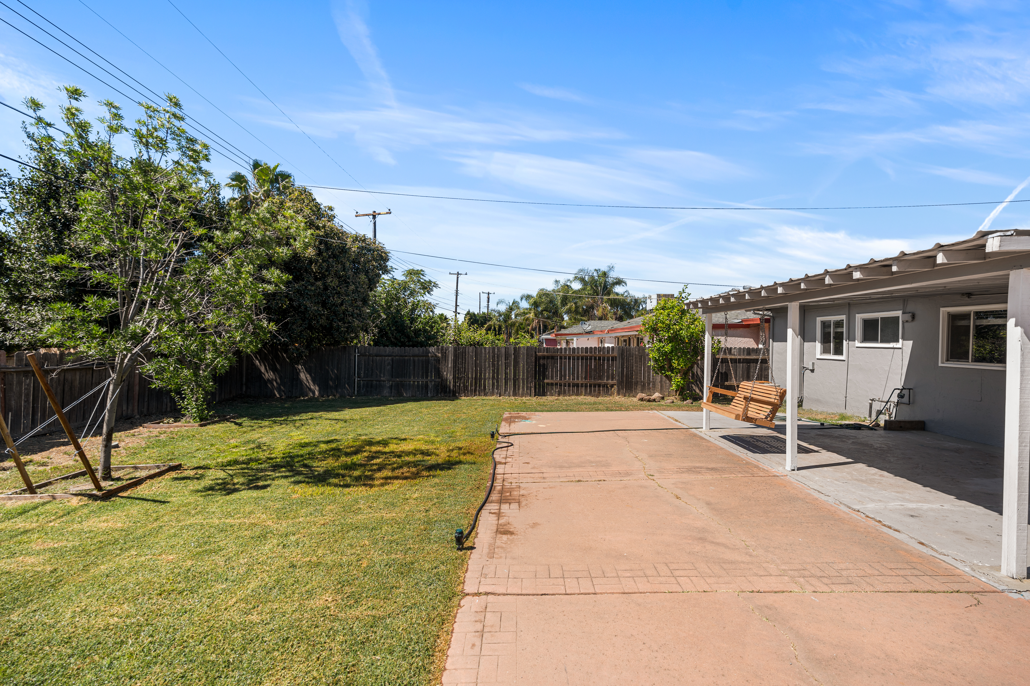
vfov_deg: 73.7
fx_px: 458
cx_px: 515
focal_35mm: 16
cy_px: 343
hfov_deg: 96.7
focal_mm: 16
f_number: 4
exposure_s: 1/640
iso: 125
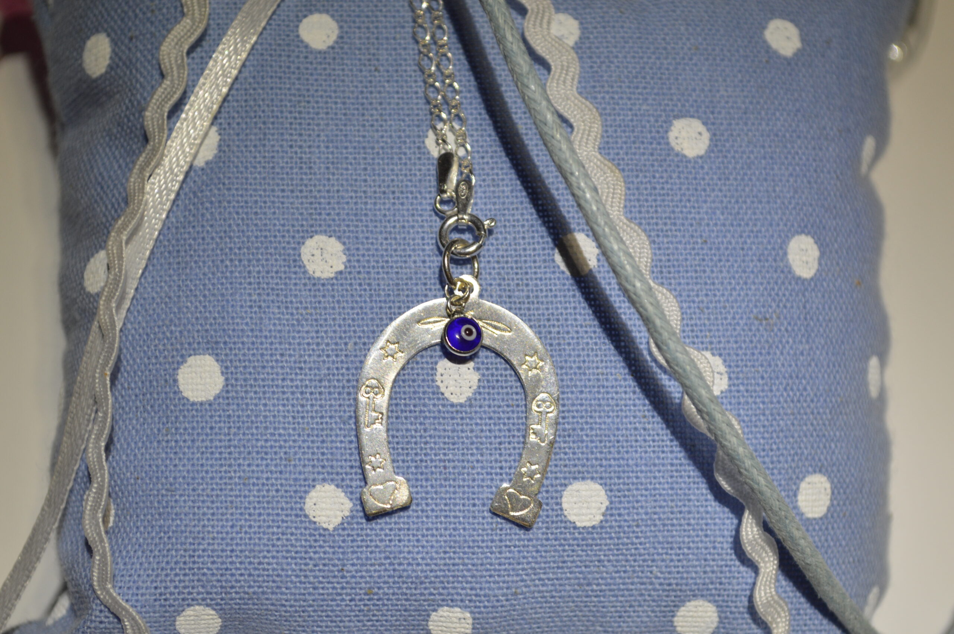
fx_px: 2184
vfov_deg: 16.5
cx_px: 477
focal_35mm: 82
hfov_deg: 24.6
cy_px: 317
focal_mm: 55
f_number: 6.3
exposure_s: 1/160
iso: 360
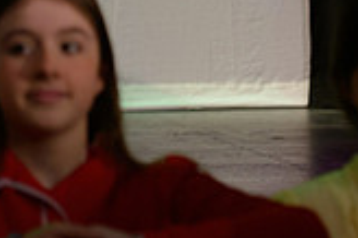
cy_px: -170
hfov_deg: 7.4
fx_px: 2752
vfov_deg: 4.9
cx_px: 10
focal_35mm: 277
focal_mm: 70
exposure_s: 1/160
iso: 1000
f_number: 3.2
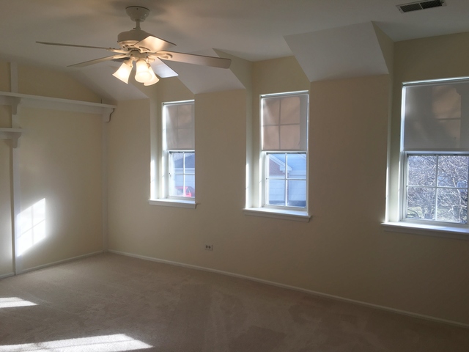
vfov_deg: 48.2
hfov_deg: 61.7
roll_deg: -1.2
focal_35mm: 29
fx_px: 393
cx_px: 234
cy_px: 176
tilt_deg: -3.7
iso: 32
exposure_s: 1/120
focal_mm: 4.15
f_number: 2.2
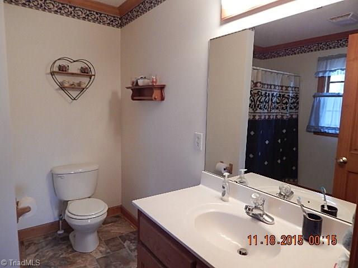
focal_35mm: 23
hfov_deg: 73.9
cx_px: 179
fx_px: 238
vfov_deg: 58.9
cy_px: 134
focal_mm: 4
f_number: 3
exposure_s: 1/30
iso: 400
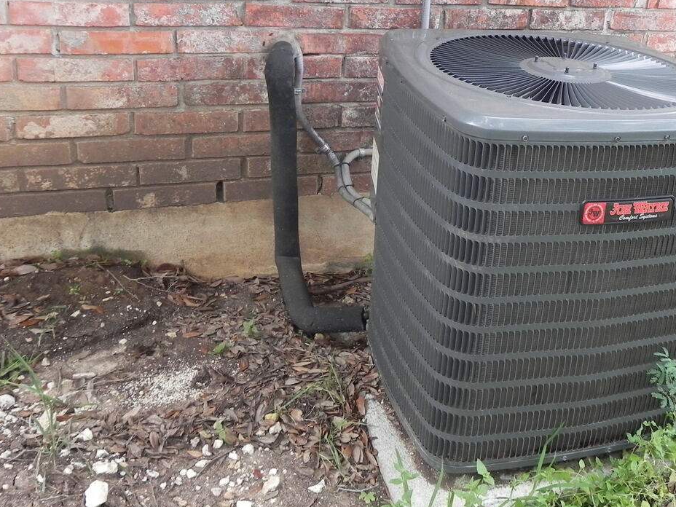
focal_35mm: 45
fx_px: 879
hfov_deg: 40.7
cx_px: 517
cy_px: 186
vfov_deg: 32.0
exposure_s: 1/83
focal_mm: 5.2
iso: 160
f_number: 3.5
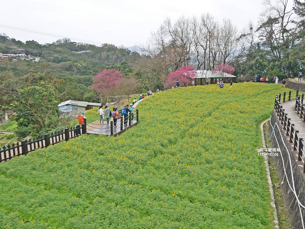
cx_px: 152
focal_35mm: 38
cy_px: 114
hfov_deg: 49.0
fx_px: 335
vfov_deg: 37.8
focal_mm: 19
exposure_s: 1/500
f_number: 4.3
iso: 200
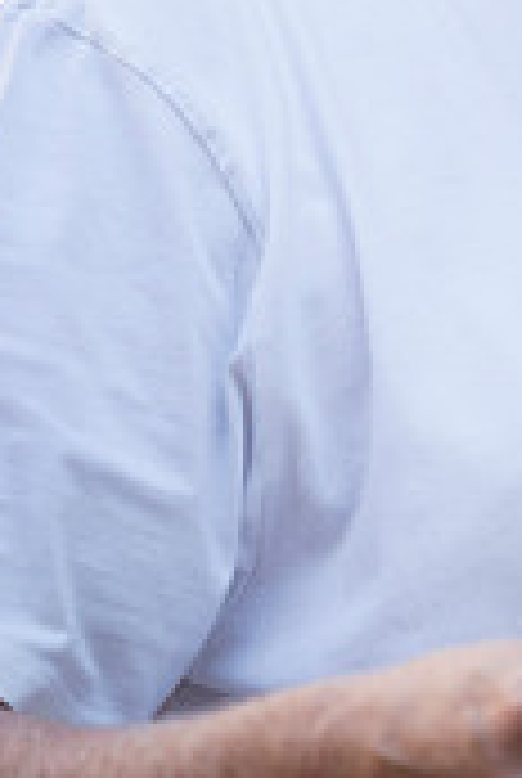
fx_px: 11242
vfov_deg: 4.0
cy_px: -40
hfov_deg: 2.7
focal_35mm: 519
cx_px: 652
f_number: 8
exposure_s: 1/1000
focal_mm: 200
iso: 500
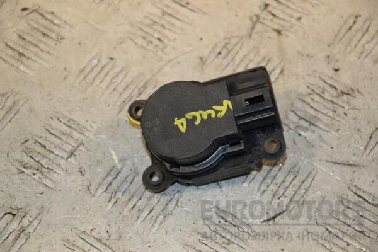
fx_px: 1654
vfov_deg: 8.7
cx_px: 189
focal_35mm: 158
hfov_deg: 13.0
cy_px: 126
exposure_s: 1/200
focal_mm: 105
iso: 800
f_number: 7.1
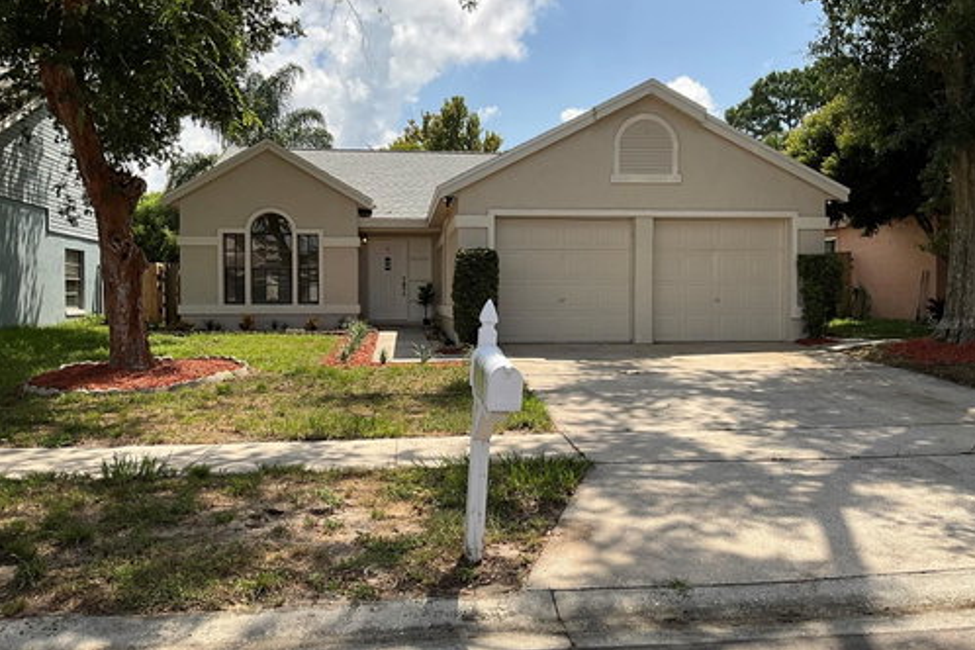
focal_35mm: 31
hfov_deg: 60.3
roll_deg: +0.1
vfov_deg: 42.3
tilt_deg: -1.5
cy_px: 323
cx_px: 486
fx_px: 840
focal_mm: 3
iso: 25
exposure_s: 1/1675
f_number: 1.8
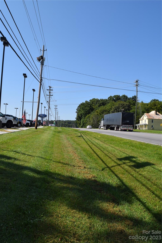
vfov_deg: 67.4
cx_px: 81
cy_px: 122
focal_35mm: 27
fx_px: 182
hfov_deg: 47.9
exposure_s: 1/200
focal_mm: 18
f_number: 10
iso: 100
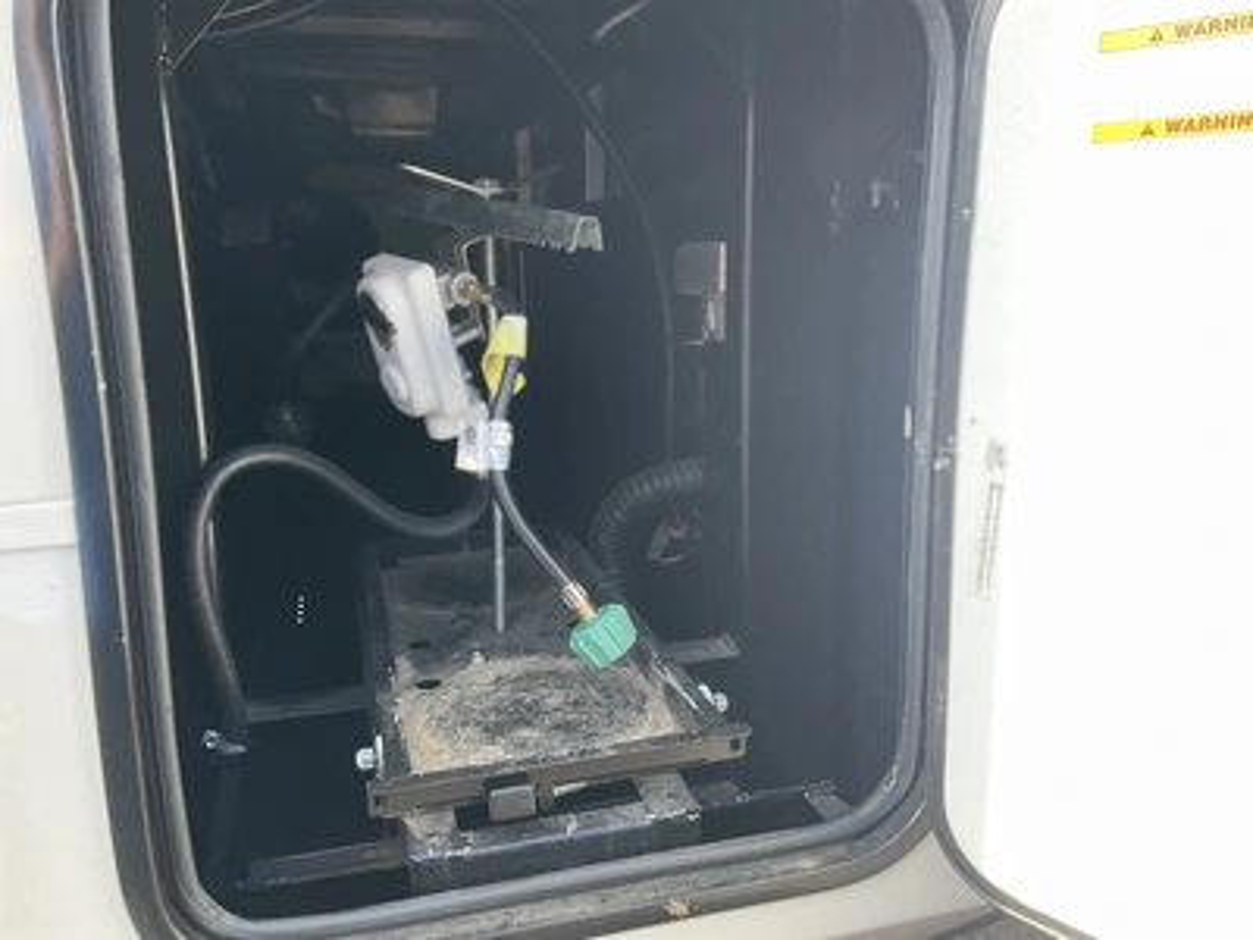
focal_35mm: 29
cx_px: 626
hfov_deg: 61.7
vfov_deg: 48.2
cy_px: 470
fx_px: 1050
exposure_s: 1/122
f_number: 1.8
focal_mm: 3
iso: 20
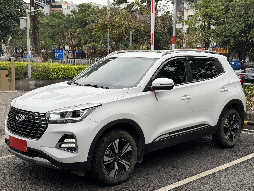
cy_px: 96
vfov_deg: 30.3
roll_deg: -0.7
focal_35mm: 48
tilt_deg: -5.3
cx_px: 127
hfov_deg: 39.7
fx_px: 352
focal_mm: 6.76
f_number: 1.78
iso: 64
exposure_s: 1/895
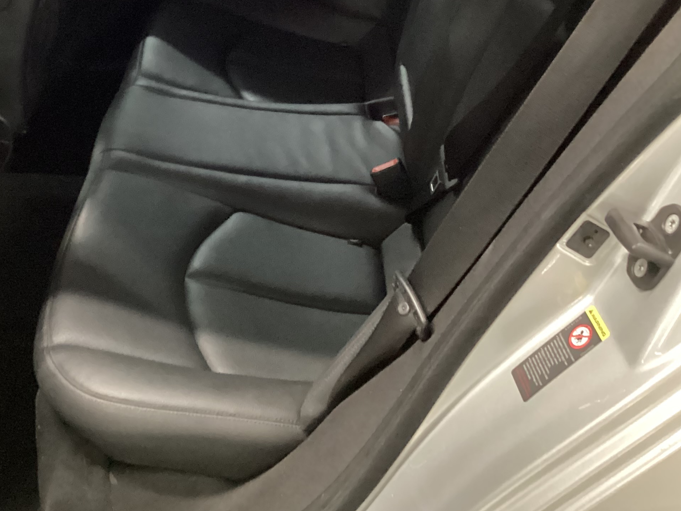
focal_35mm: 53
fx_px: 1043
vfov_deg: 27.0
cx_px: 176
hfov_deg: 35.4
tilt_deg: -27.0
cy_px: 96
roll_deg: +6.3
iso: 800
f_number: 2.4
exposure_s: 1/17
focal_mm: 3.3
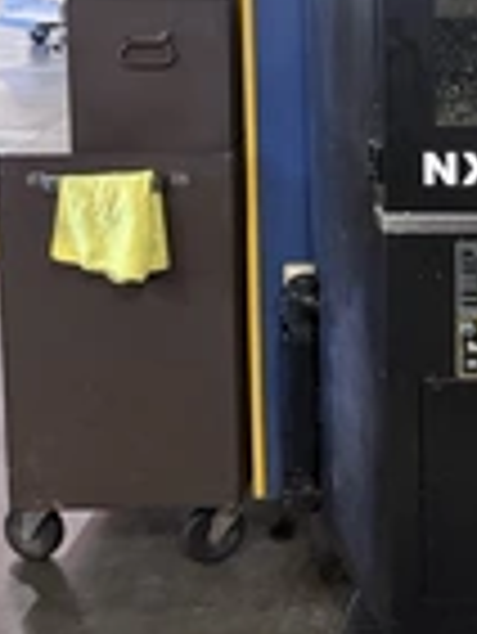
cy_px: 0
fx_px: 1247
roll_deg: -0.9
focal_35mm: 68
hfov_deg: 19.8
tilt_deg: -5.7
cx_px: 626
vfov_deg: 27.0
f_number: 1.78
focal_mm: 6.76
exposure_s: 1/60
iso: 400
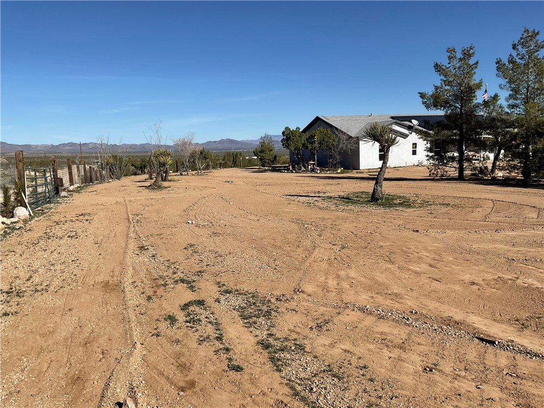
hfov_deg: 61.7
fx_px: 456
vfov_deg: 48.2
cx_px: 272
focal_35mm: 29
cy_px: 204
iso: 16
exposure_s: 1/3125
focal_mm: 3
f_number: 1.8
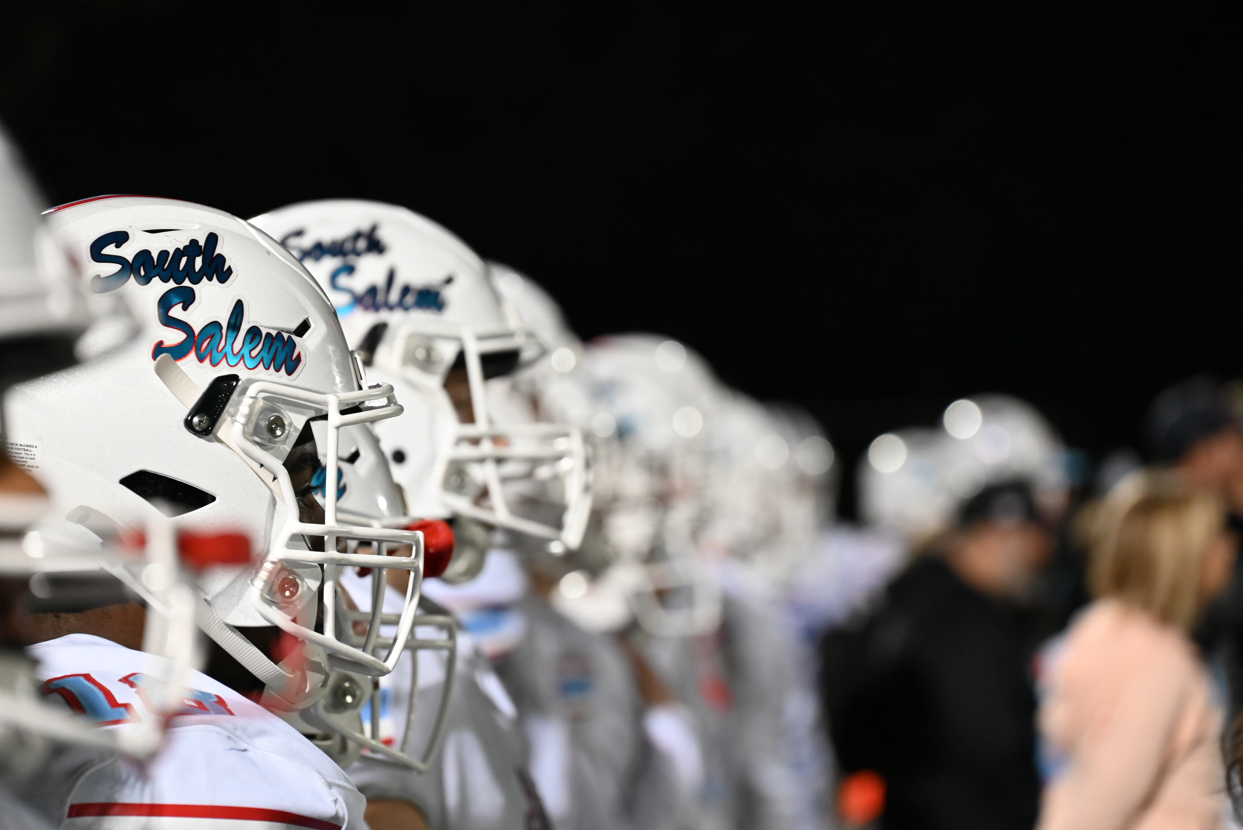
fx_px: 6908
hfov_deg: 10.3
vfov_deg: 6.9
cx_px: 622
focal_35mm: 200
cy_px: 415
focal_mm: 200
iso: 4000
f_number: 6.3
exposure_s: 1/125
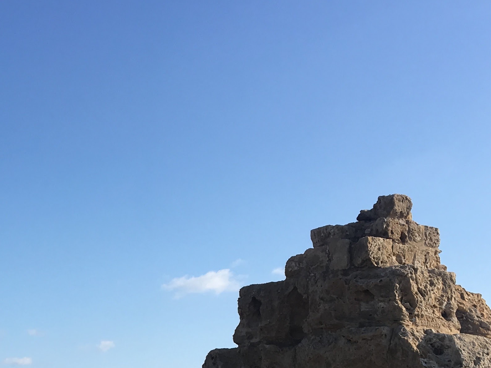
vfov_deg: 19.2
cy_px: 388
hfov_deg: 25.7
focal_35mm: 74
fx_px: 1050
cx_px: 69
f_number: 2.2
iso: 25
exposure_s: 1/1832
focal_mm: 4.15
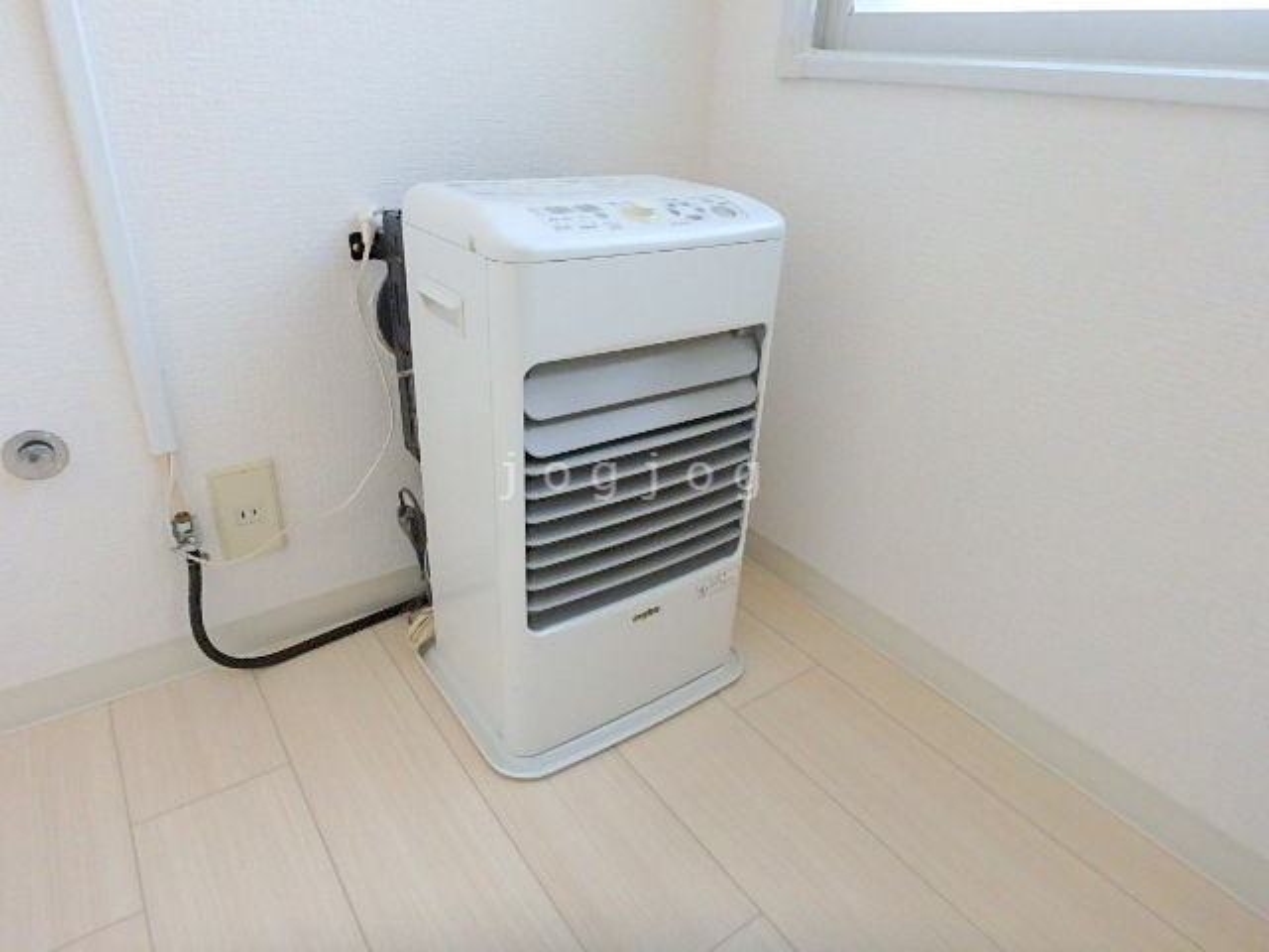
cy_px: 476
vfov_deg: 63.4
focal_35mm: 21
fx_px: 770
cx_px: 634
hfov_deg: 79.0
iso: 800
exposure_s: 1/250
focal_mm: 3.7
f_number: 3.5
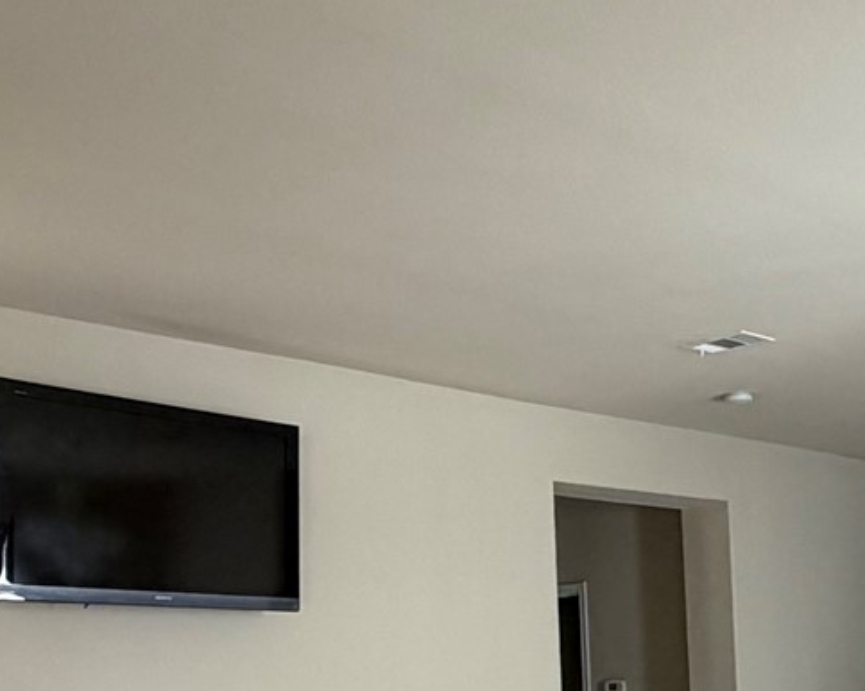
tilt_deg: +2.5
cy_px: 641
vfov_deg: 25.3
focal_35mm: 58
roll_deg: +2.3
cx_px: 677
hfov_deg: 31.7
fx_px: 1484
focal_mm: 2.22
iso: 320
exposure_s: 1/119
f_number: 2.2
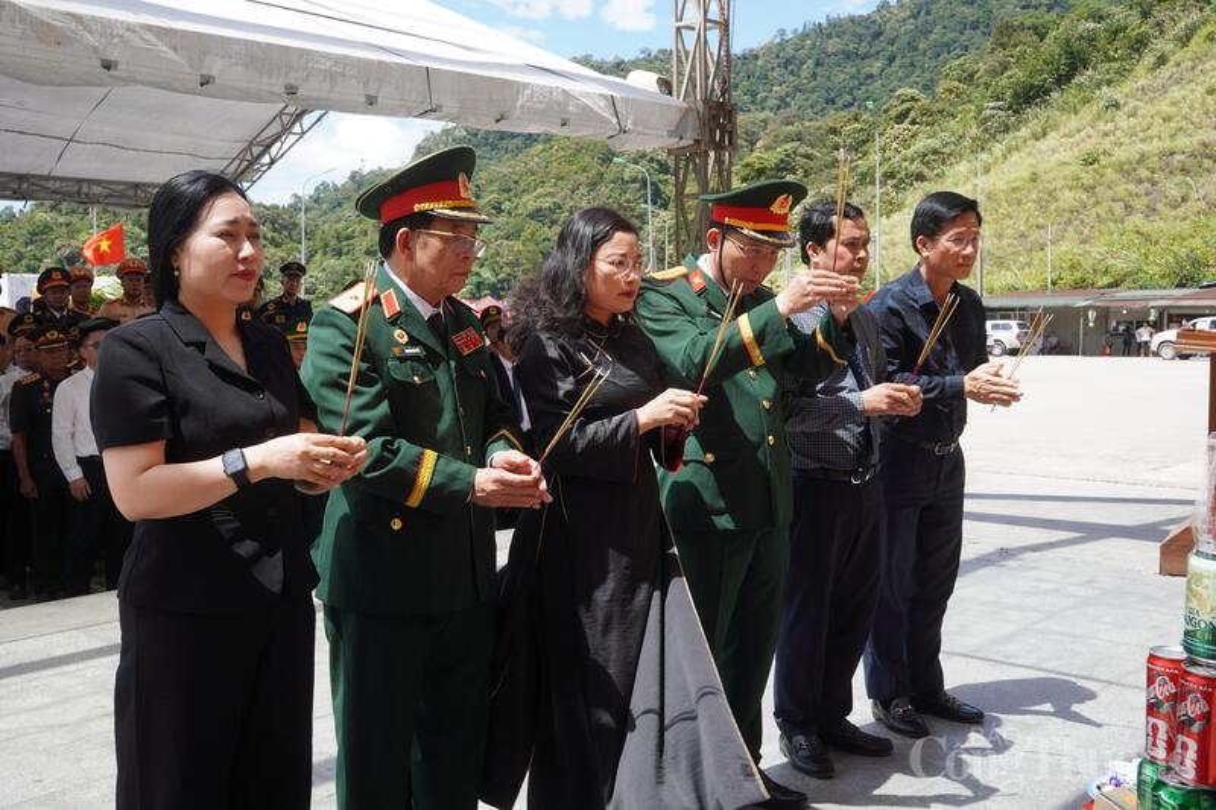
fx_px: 1266
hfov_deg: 51.3
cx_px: 608
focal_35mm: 38
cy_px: 405
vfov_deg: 35.5
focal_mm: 25
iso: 125
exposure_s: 1/160
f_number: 8
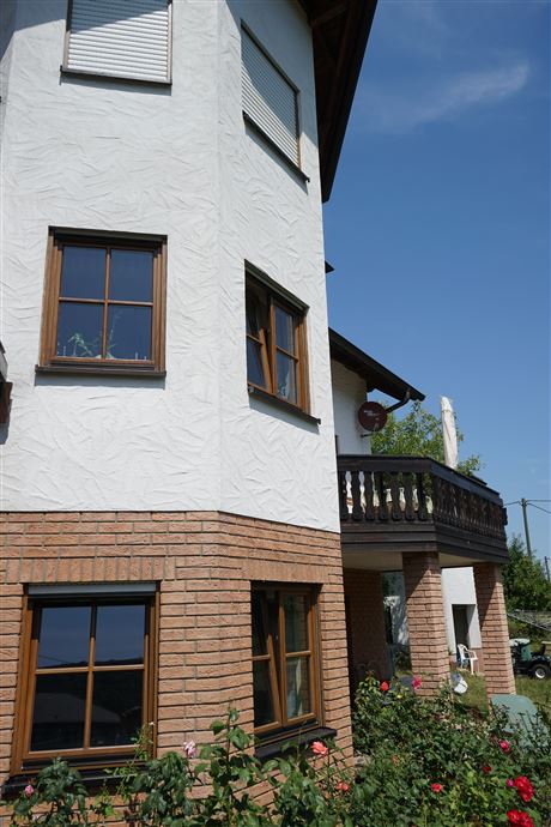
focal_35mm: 28
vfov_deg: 65.5
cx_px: 276
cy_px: 414
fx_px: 643
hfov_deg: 46.4
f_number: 9
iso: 100
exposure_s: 1/400
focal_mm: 28
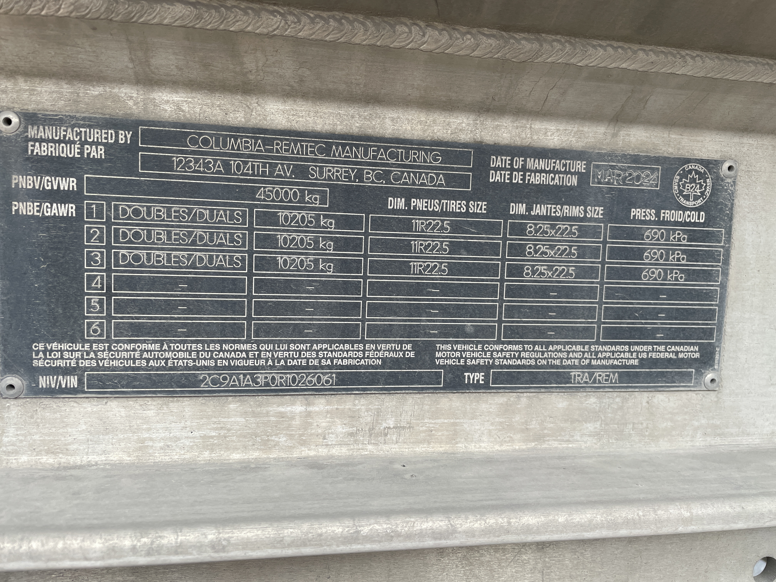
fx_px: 583
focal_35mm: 26
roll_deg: -0.4
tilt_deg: -5.1
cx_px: 388
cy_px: 291
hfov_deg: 67.3
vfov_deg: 53.1
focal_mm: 4.2
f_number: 1.6
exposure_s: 1/569
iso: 32
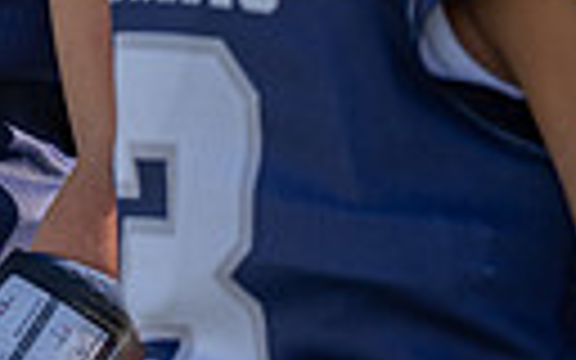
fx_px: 16090
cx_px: -470
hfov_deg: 2.0
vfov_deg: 1.3
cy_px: -448
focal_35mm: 1025
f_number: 2.8
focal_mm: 178
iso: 100
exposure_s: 1/800
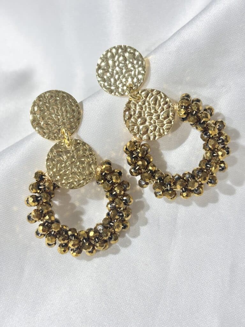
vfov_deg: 36.8
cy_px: 164
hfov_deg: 28.0
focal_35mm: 52
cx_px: 122
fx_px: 491
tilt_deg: -51.5
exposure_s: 1/222
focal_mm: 5.96
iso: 32
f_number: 1.6
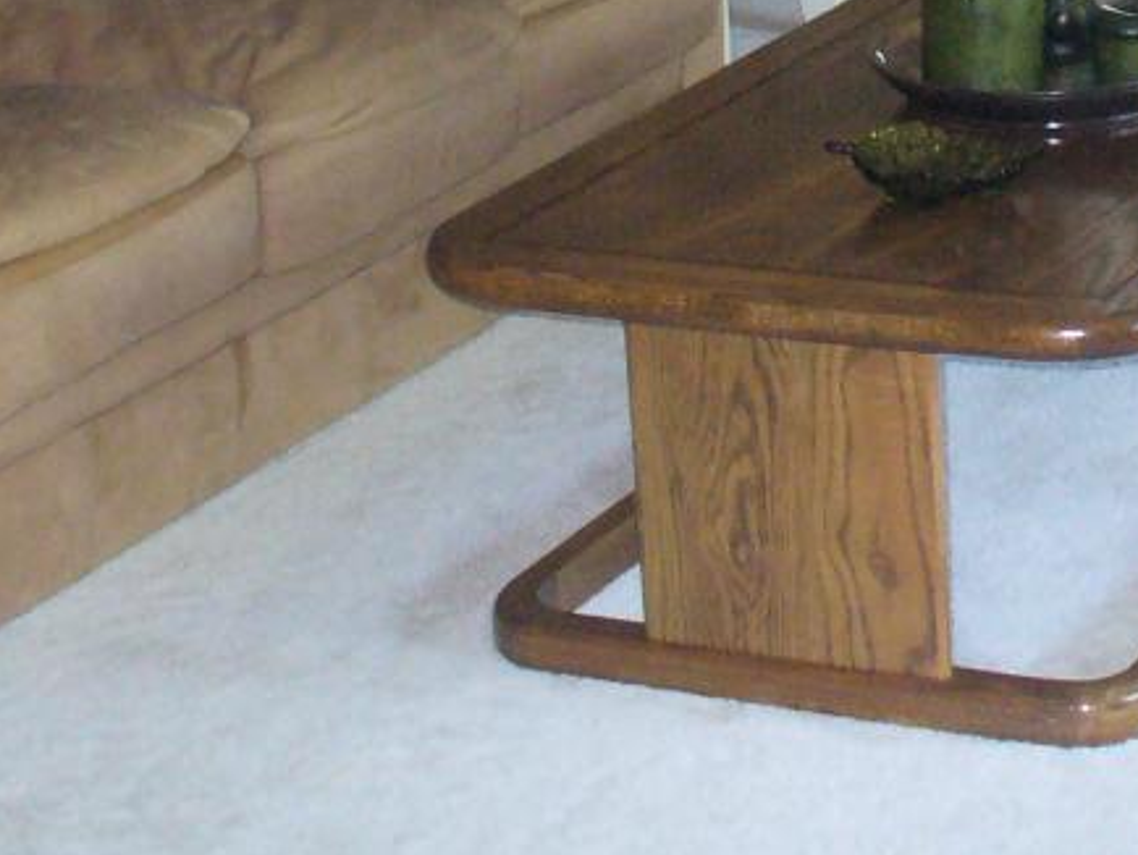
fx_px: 3585
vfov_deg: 12.9
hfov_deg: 17.7
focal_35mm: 109
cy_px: -393
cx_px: 1086
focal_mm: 6.1
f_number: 2.8
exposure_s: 1/30
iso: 320
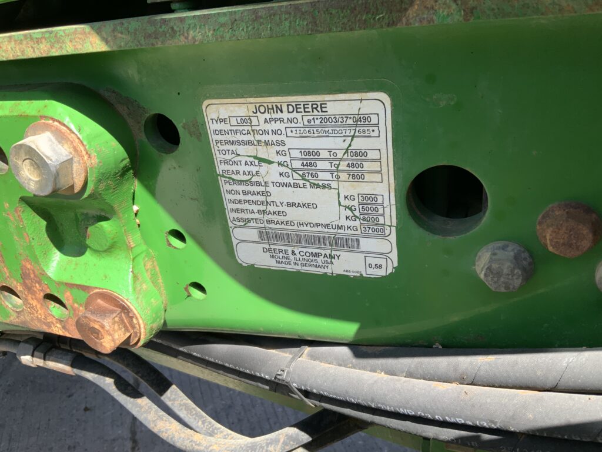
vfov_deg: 48.2
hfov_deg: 61.7
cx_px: 301
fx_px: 504
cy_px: 226
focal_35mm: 29
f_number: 1.8
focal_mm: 3
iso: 16
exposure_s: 1/239
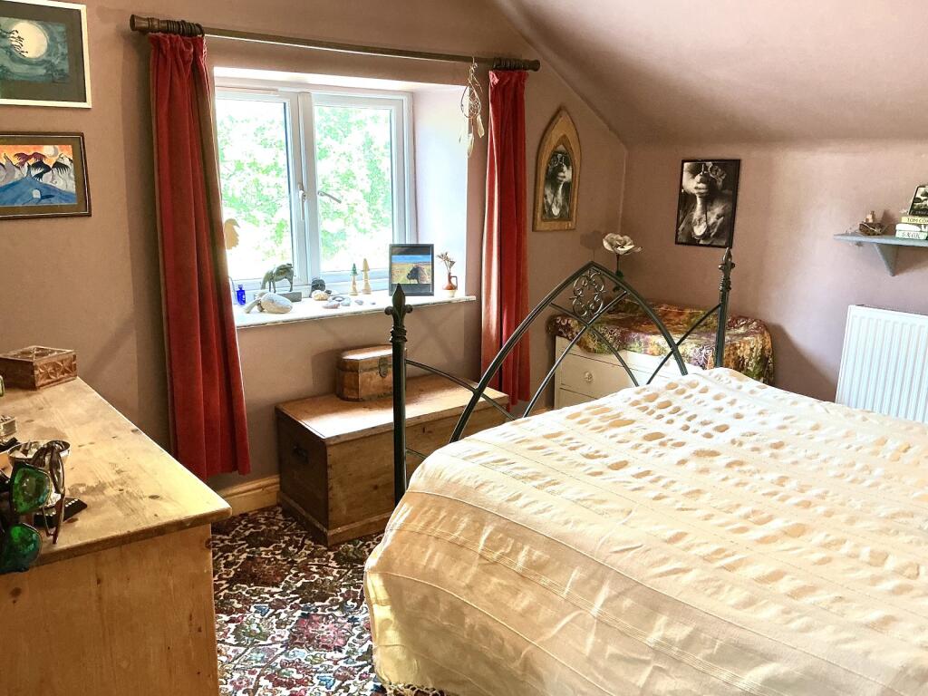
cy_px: 348
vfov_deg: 48.2
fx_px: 777
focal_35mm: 29
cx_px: 464
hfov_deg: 61.7
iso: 125
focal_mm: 3
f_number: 1.8
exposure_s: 1/60
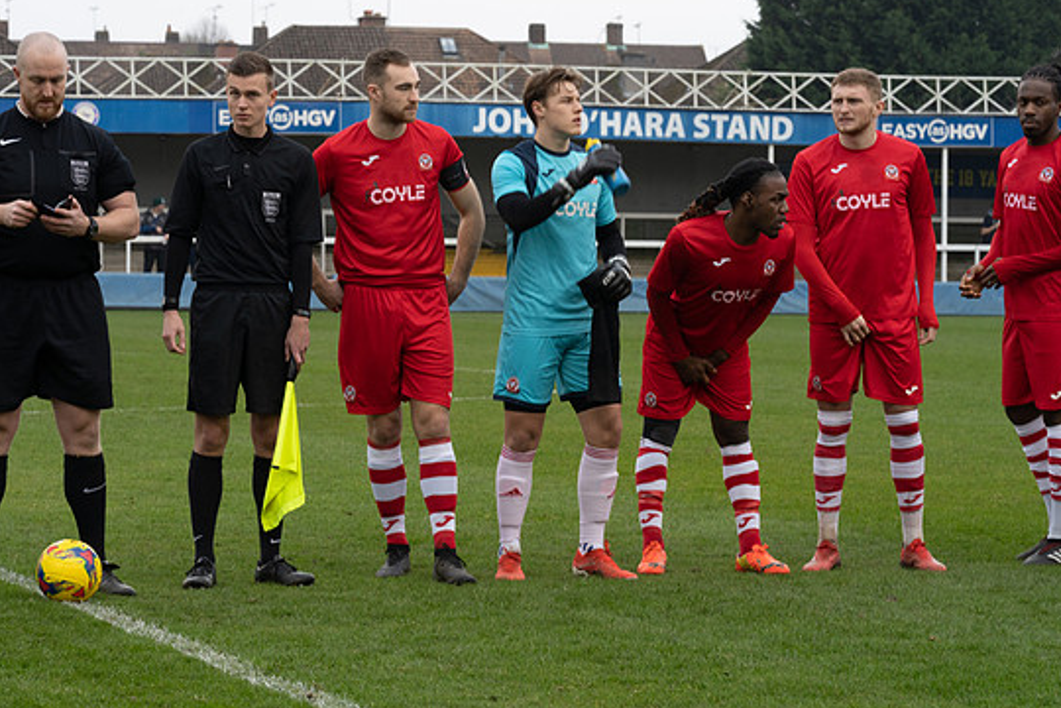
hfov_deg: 14.2
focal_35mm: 145
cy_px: 369
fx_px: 4273
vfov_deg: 9.5
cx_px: 505
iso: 1000
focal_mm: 135
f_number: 13
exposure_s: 1/100
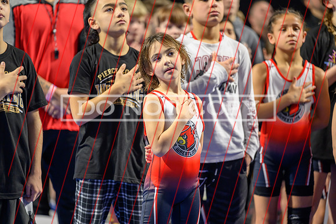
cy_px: 112
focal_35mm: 200
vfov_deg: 6.9
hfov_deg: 10.3
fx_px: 1867
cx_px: 168
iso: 2200
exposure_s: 1/400
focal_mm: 200
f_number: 2.8
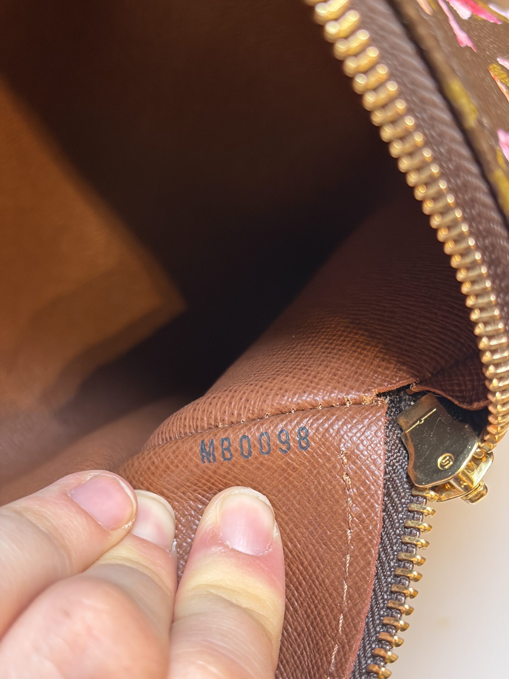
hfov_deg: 28.0
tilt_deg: -77.1
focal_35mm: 52
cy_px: 340
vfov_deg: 36.8
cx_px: 254
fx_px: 1019
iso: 160
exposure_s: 1/33
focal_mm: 5.96
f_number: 1.6
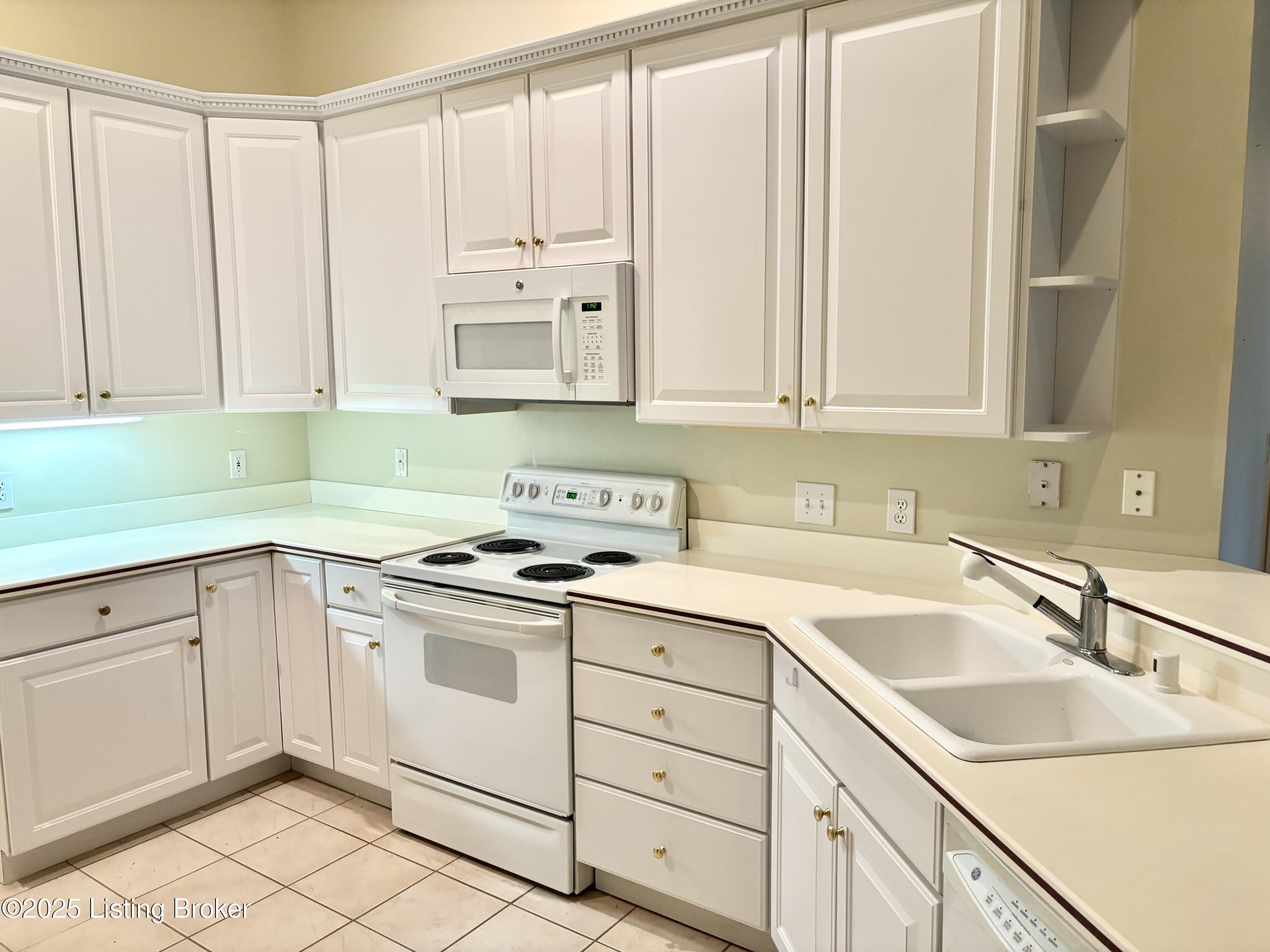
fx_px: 954
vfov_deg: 53.1
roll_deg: +0.2
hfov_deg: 67.3
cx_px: 635
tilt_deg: -7.1
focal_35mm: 26
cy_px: 476
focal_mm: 5.96
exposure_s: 1/60
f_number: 1.6
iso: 250
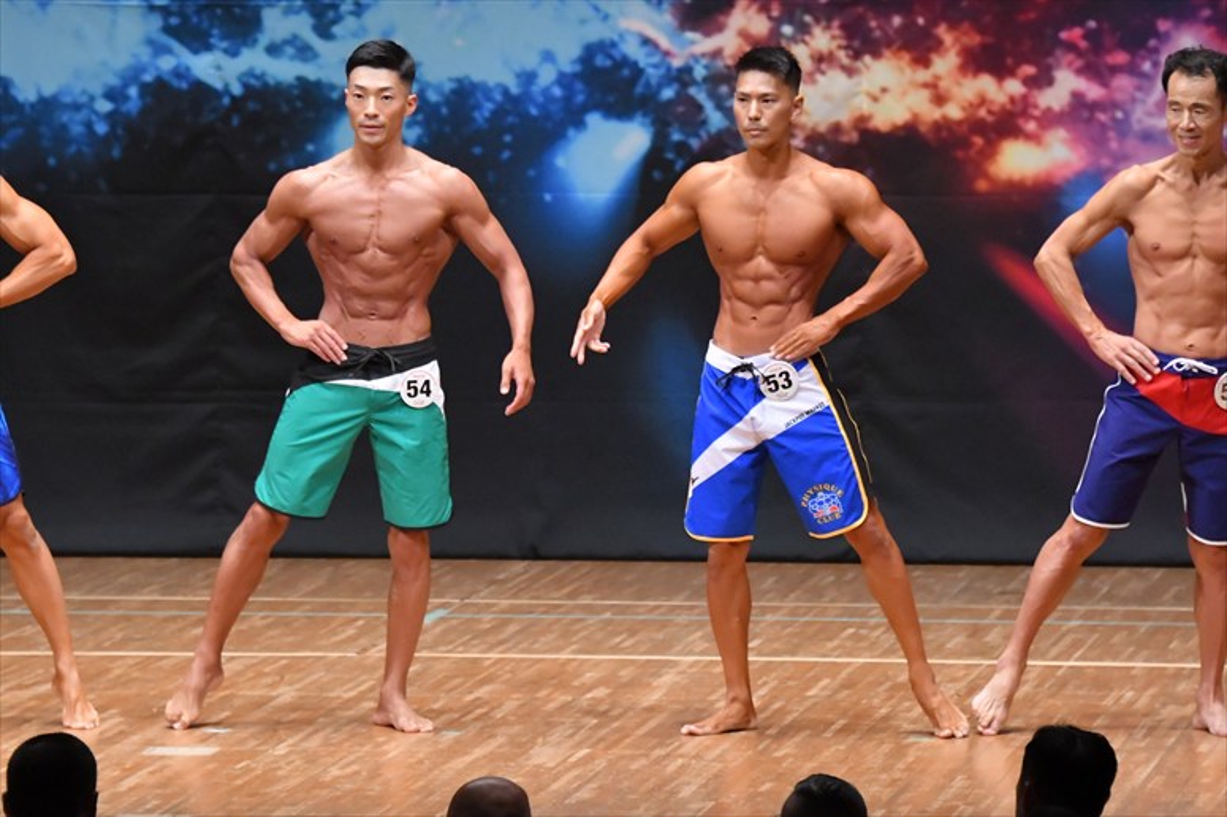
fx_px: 9198
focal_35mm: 270
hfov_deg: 7.6
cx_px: 614
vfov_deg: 5.1
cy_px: 408
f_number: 5.6
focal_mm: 180
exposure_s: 1/400
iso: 8000
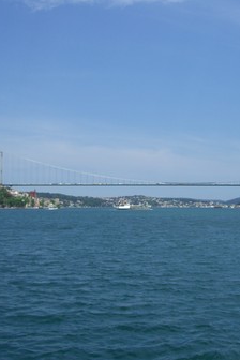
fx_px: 530
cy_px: 180
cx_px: 163
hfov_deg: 25.4
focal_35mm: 53
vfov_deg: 37.5
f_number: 5.6
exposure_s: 1/400
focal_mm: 7.9
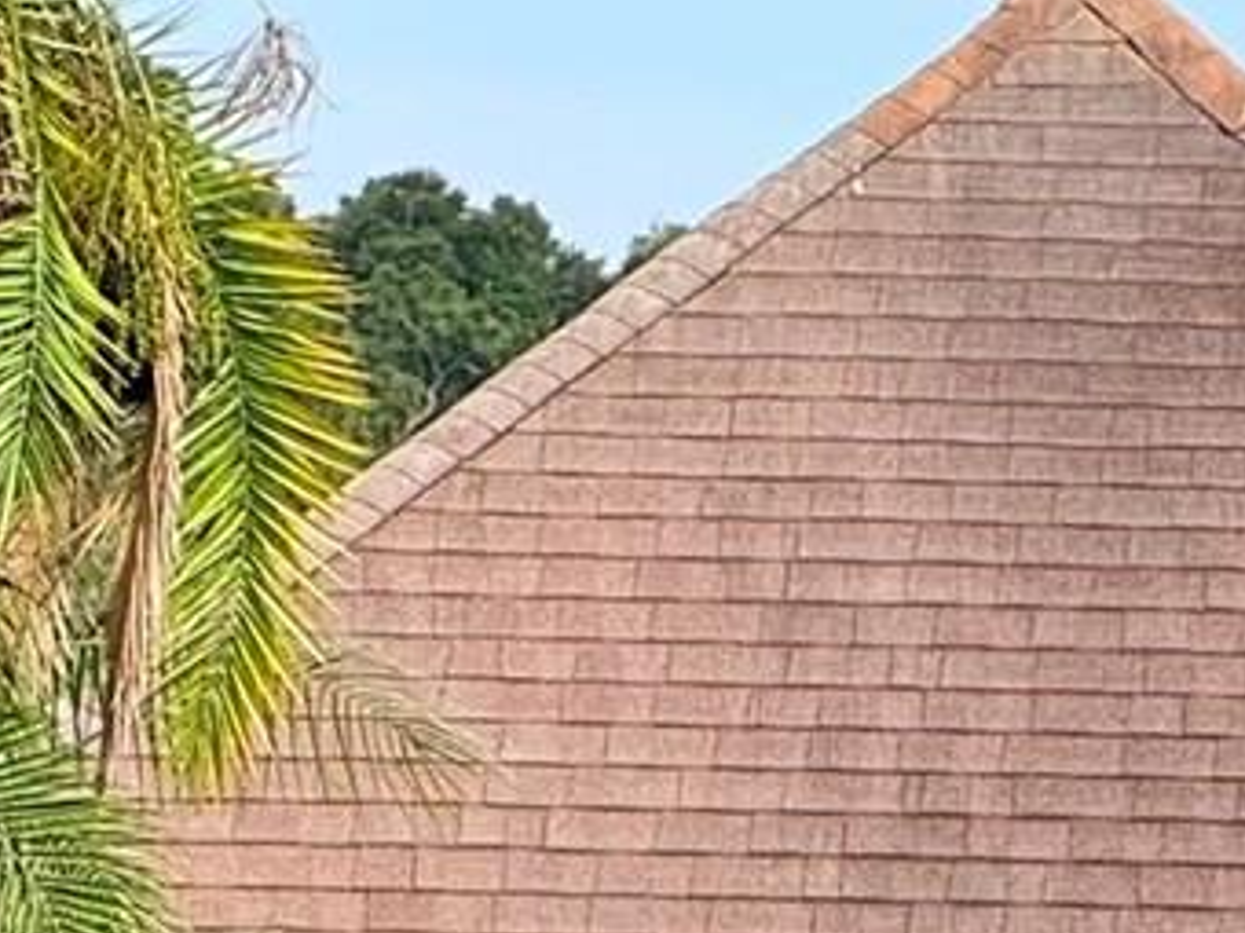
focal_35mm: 564
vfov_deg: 2.6
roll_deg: -1.1
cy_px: 1489
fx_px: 20285
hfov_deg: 3.5
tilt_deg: -1.4
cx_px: 1190
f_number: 2.8
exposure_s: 1/1186
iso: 50
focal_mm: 15.66
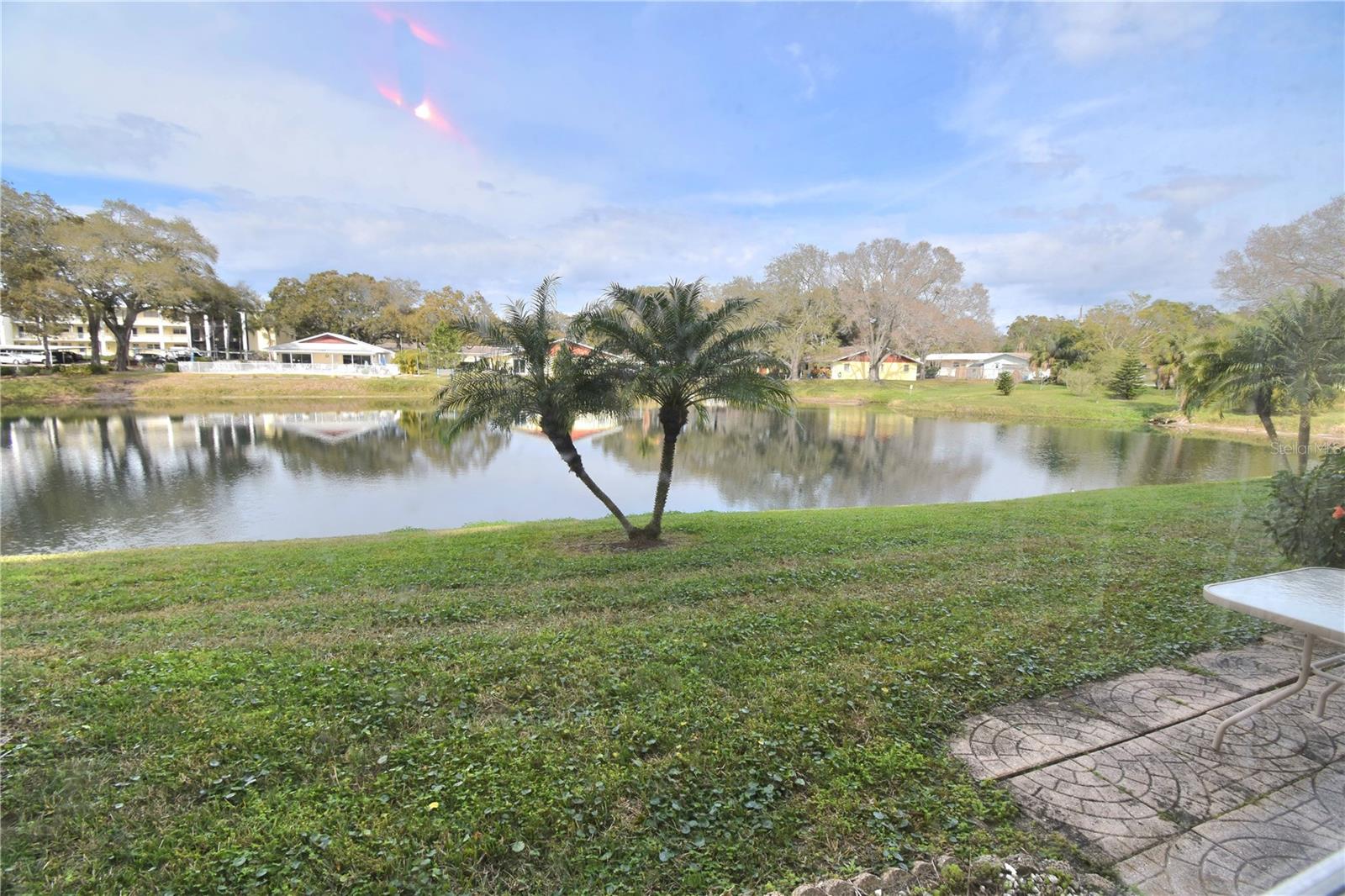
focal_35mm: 15
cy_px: 448
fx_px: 560
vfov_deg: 77.3
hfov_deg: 100.4
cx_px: 672
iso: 100
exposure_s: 1/200
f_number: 9
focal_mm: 10
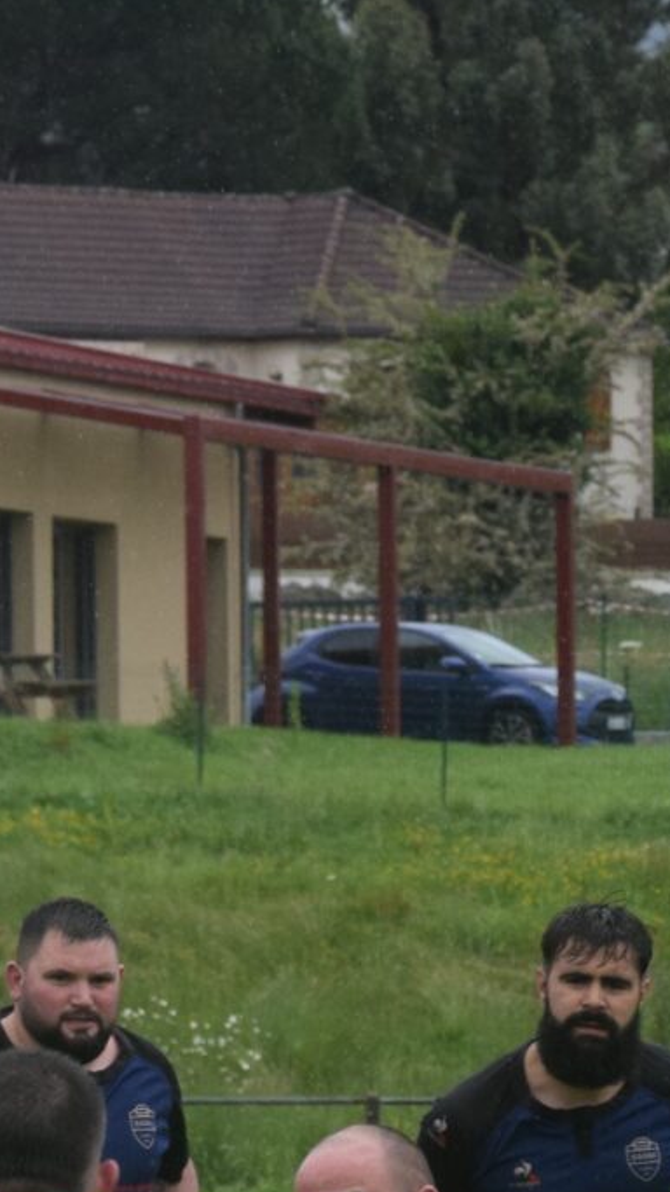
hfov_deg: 2.4
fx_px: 15828
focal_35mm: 501
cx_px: 431
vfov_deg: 4.3
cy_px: 1388
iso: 720
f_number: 5.6
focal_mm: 85
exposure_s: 1/1000
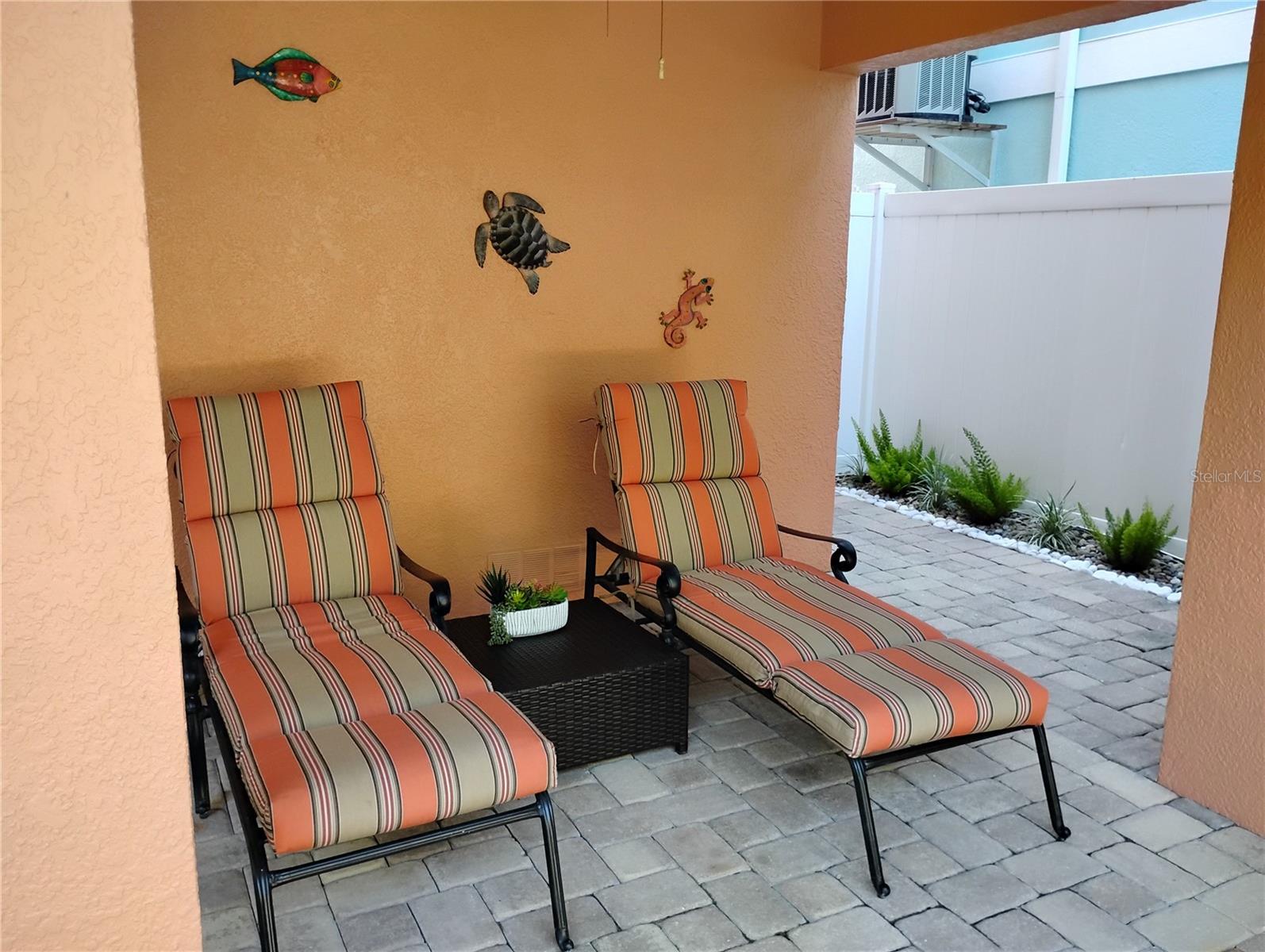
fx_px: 1025
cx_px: 632
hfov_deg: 63.4
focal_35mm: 28
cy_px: 476
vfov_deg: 49.9
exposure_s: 1/120
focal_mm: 4.26
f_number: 1.8
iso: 800
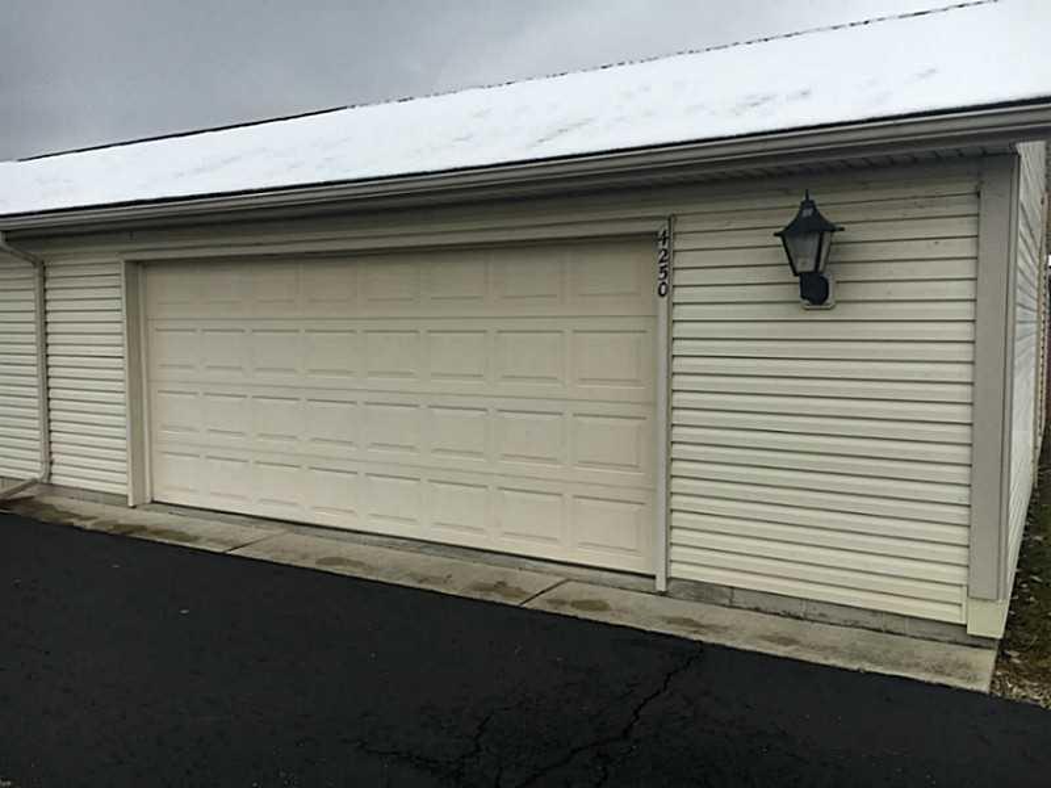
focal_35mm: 29
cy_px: 394
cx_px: 526
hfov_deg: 61.7
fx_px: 880
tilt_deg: -4.8
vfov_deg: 48.2
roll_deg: -0.1
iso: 25
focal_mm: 4.15
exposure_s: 1/1832
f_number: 2.2
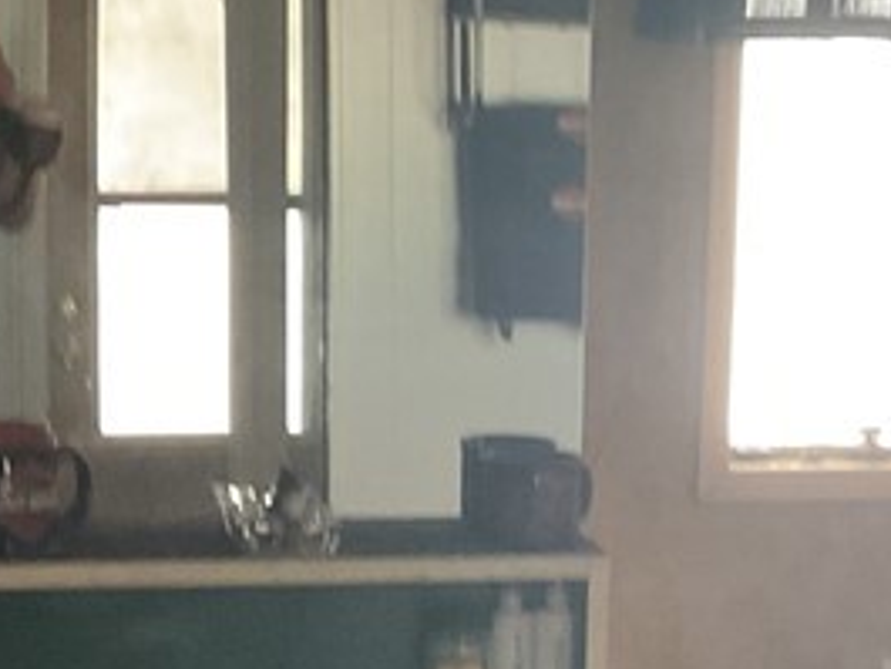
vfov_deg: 13.0
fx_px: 2884
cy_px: 740
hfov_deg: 17.4
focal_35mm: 112
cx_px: 683
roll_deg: -0.6
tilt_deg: -9.9
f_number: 1.8
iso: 320
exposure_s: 1/30
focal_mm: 3
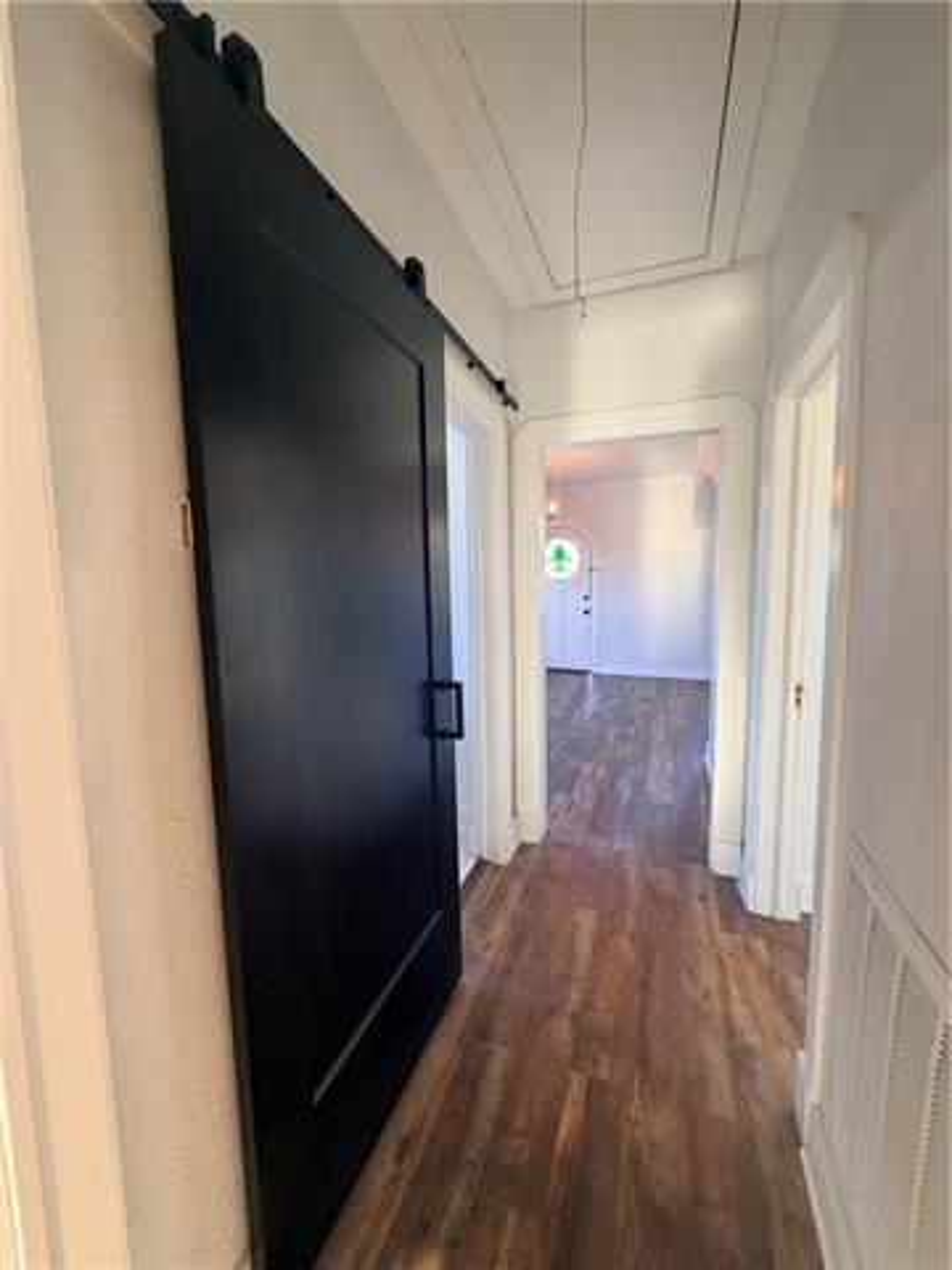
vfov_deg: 102.1
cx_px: 476
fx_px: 513
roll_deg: +1.3
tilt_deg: -5.0
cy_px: 635
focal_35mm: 14
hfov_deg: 85.7
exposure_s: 1/60
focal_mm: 2.22
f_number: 2.2
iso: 200
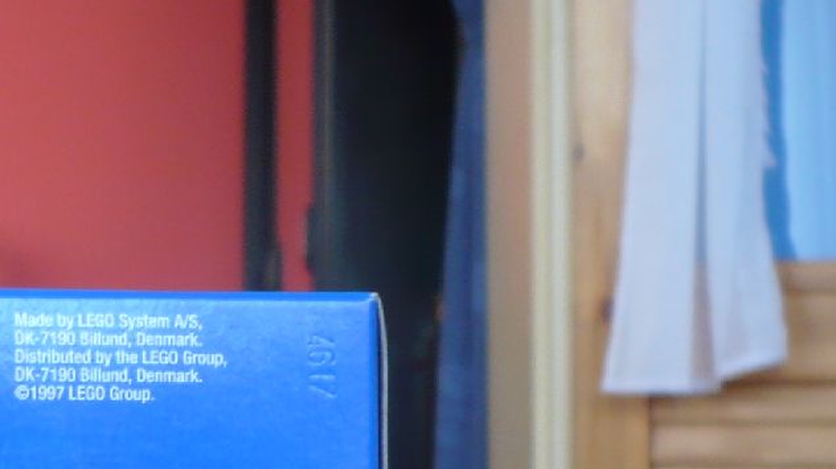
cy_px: 509
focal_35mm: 119
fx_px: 2637
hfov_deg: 17.6
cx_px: -10
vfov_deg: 10.1
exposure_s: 1/25
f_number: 2.8
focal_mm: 5.8
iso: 100
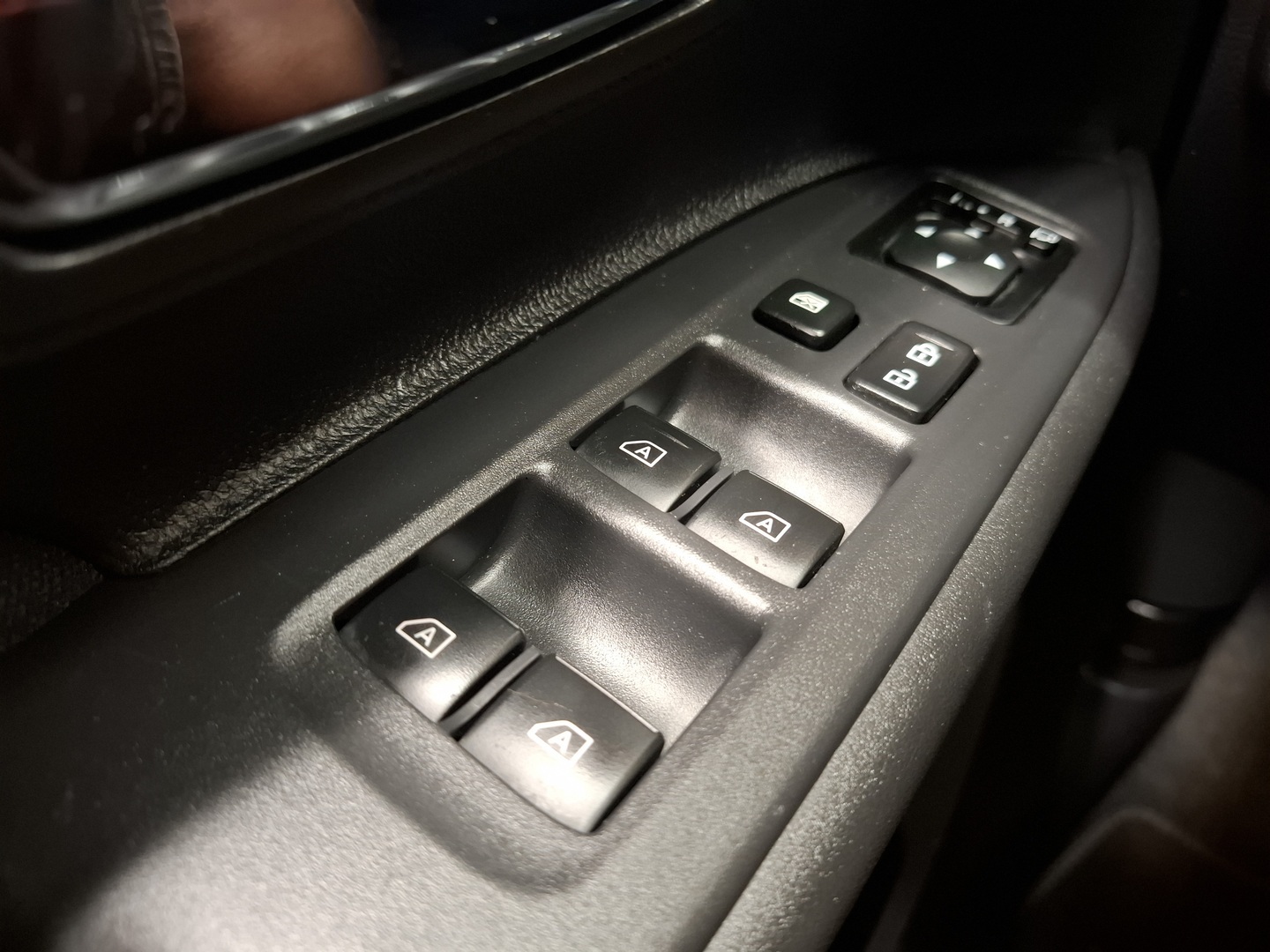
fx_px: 844
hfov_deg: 73.9
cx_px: 635
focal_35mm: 23
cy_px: 476
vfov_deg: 58.9
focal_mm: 5.54
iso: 640
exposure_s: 1/25
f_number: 1.8
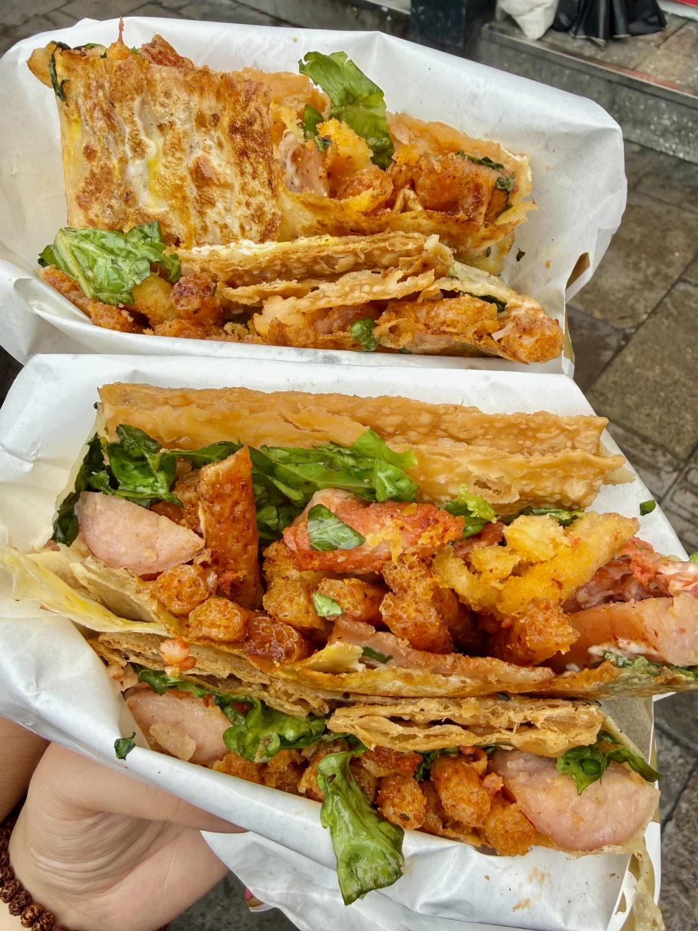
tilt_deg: -54.1
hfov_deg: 56.8
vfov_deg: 71.6
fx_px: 645
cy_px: 466
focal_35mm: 24
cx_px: 349
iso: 20
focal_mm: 2.22
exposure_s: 1/262
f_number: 2.2
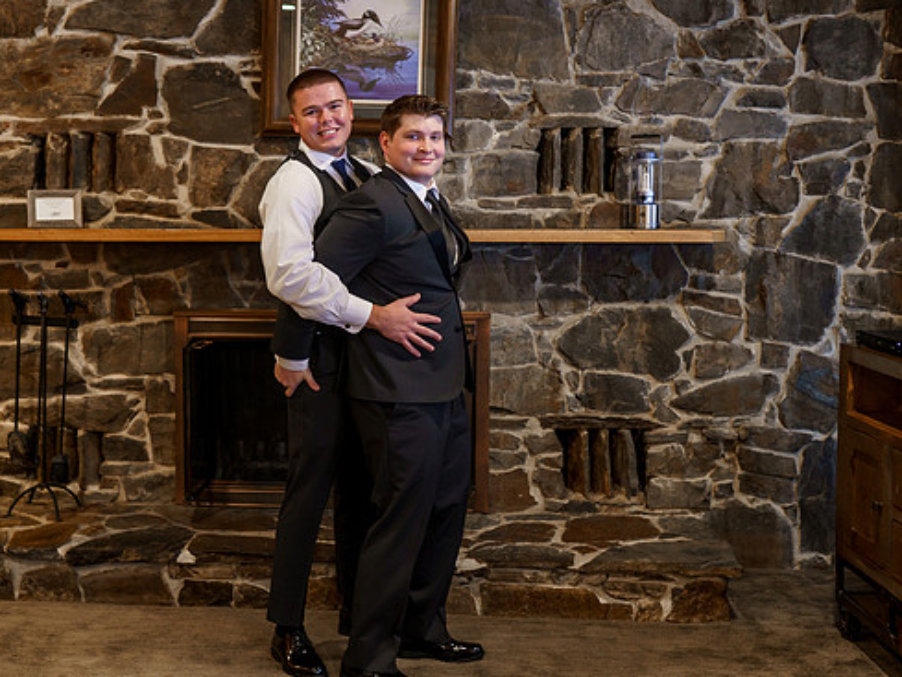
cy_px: 285
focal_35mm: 45
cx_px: 319
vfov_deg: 32.1
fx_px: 1173
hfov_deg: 41.6
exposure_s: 1/160
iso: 1600
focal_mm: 35
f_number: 2.2
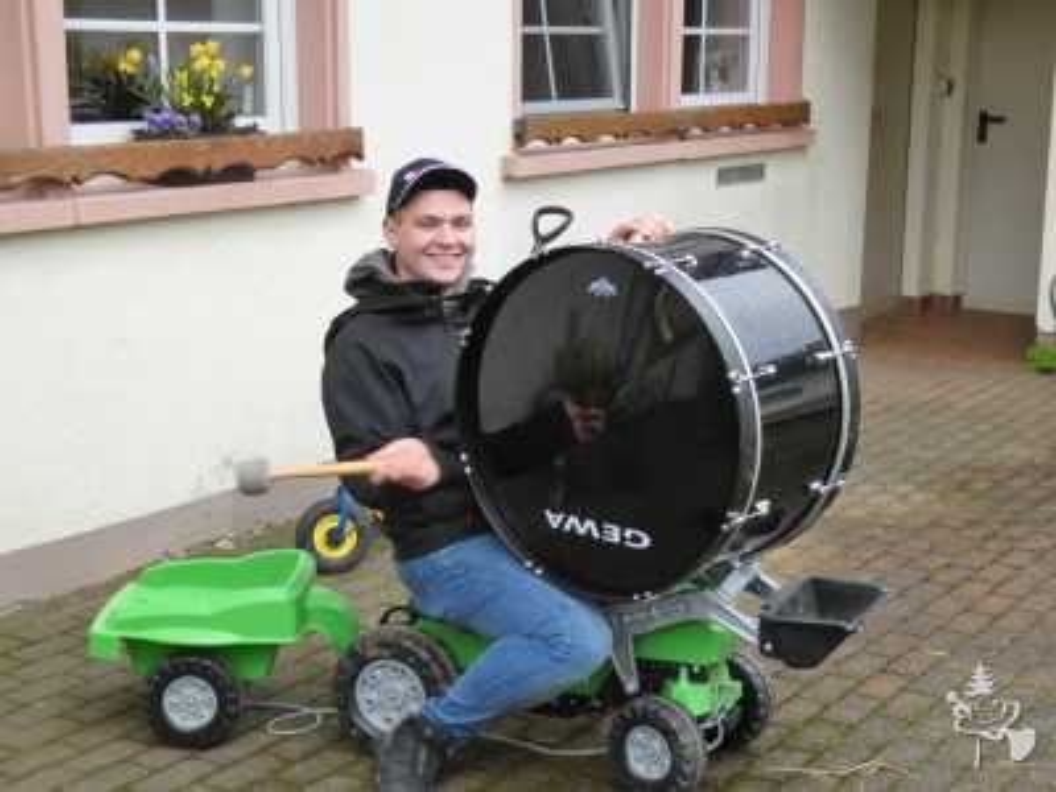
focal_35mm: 63
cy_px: 396
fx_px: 1922
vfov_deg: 23.3
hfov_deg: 30.7
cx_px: 528
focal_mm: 11.3
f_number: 4.2
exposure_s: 1/125
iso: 400
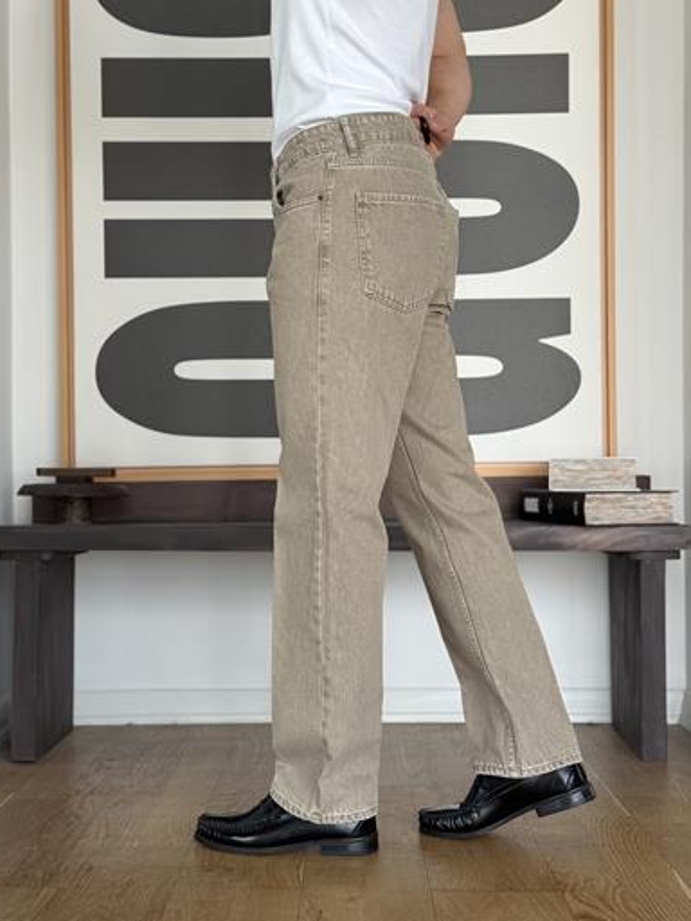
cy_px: 449
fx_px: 1331
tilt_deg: +0.7
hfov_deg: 29.1
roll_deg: +0.2
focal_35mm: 50
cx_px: 337
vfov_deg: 38.2
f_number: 1.78
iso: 80
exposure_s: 1/277
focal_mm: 6.76
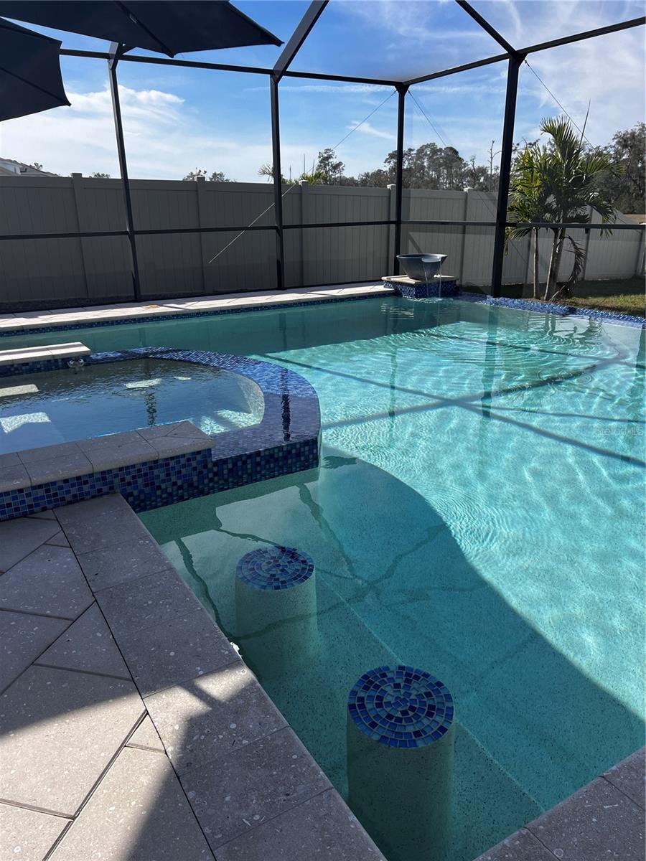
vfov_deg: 67.3
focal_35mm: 26
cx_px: 323
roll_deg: +1.7
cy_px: 430
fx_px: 647
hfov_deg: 53.1
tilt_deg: -19.3
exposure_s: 1/2762
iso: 50
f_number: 1.5
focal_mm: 5.7
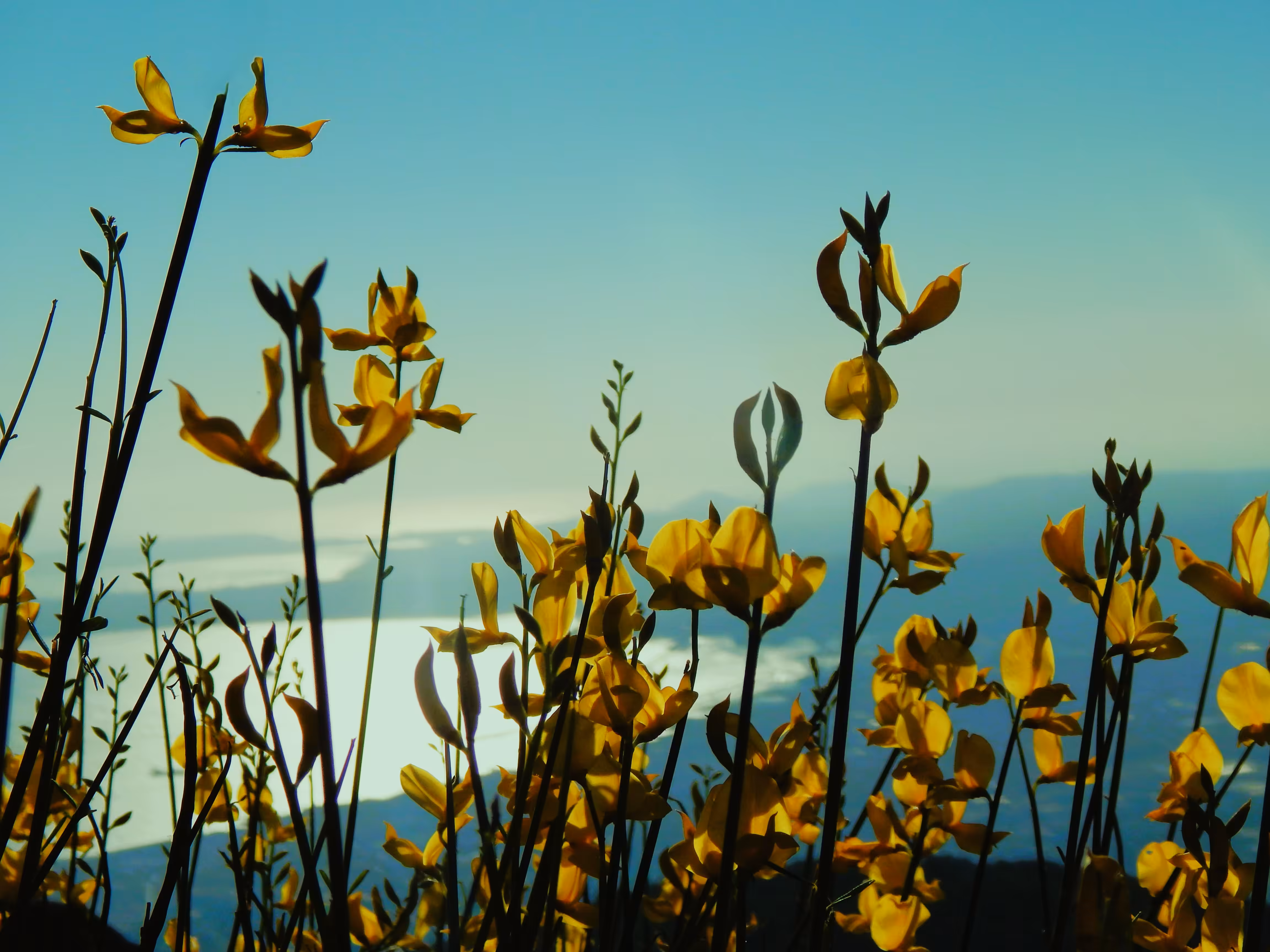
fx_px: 3155
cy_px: 476
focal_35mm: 86
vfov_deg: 17.2
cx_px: 635
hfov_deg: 22.8
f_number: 8.6
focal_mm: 15.3
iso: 125
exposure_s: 1/1500
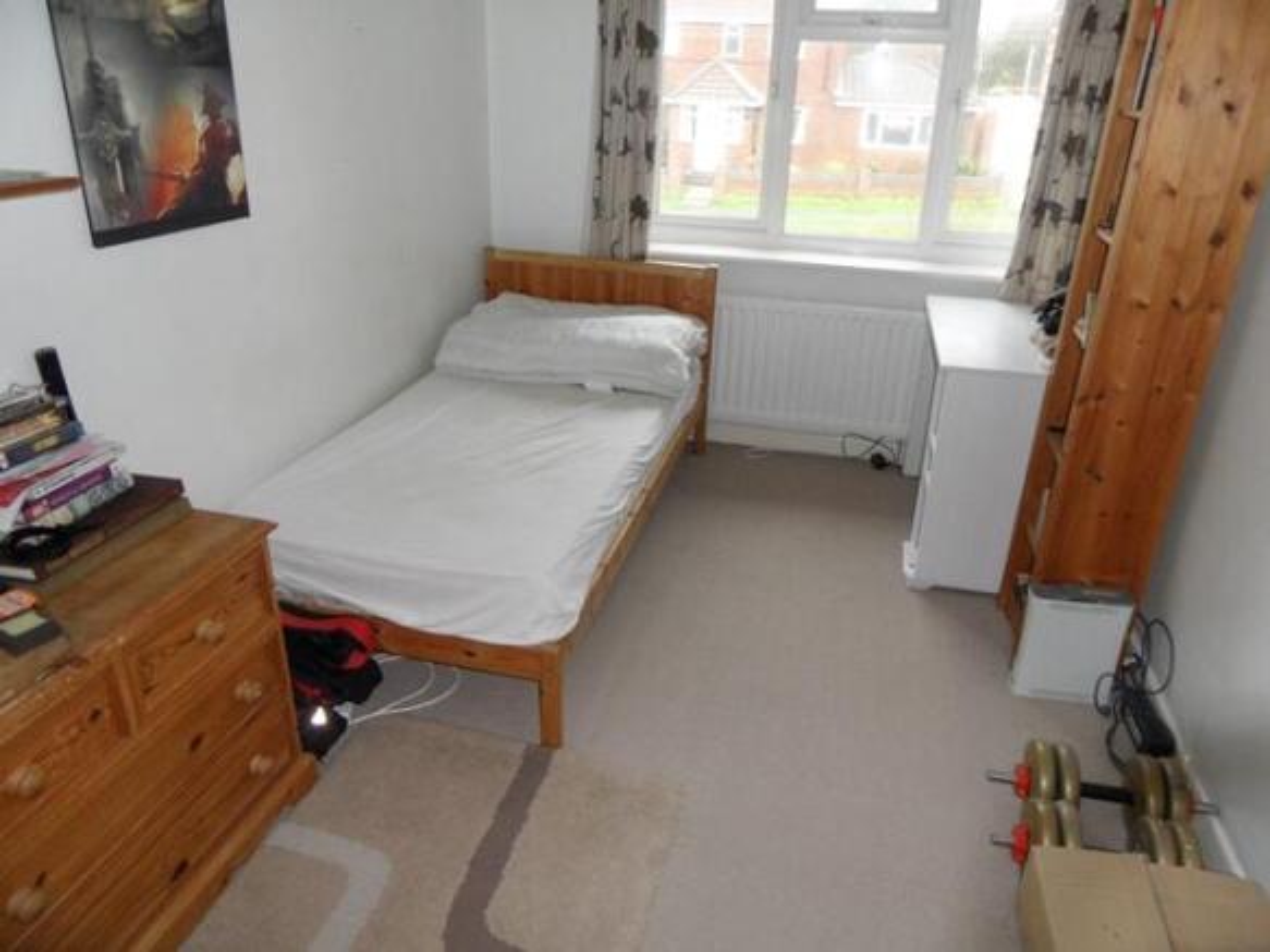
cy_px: 476
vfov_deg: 56.8
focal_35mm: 24
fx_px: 880
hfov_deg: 71.6
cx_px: 635
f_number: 3.2
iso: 200
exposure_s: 1/30
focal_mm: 3.9
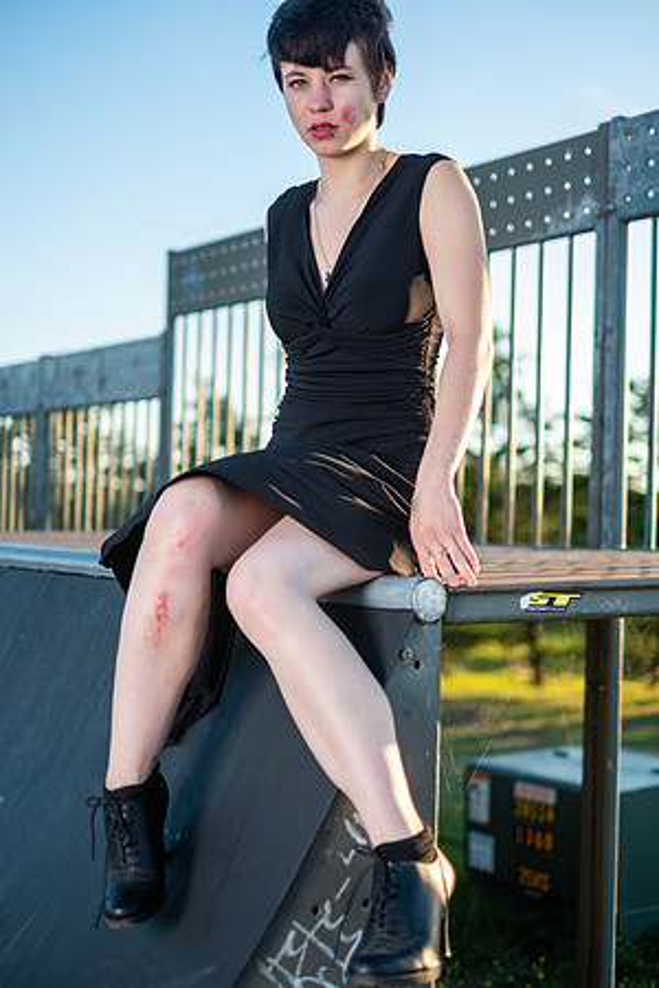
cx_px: 330
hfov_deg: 25.5
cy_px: 494
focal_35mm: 53
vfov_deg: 37.5
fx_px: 1455
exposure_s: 1/2000
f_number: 1.4
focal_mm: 35
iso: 200
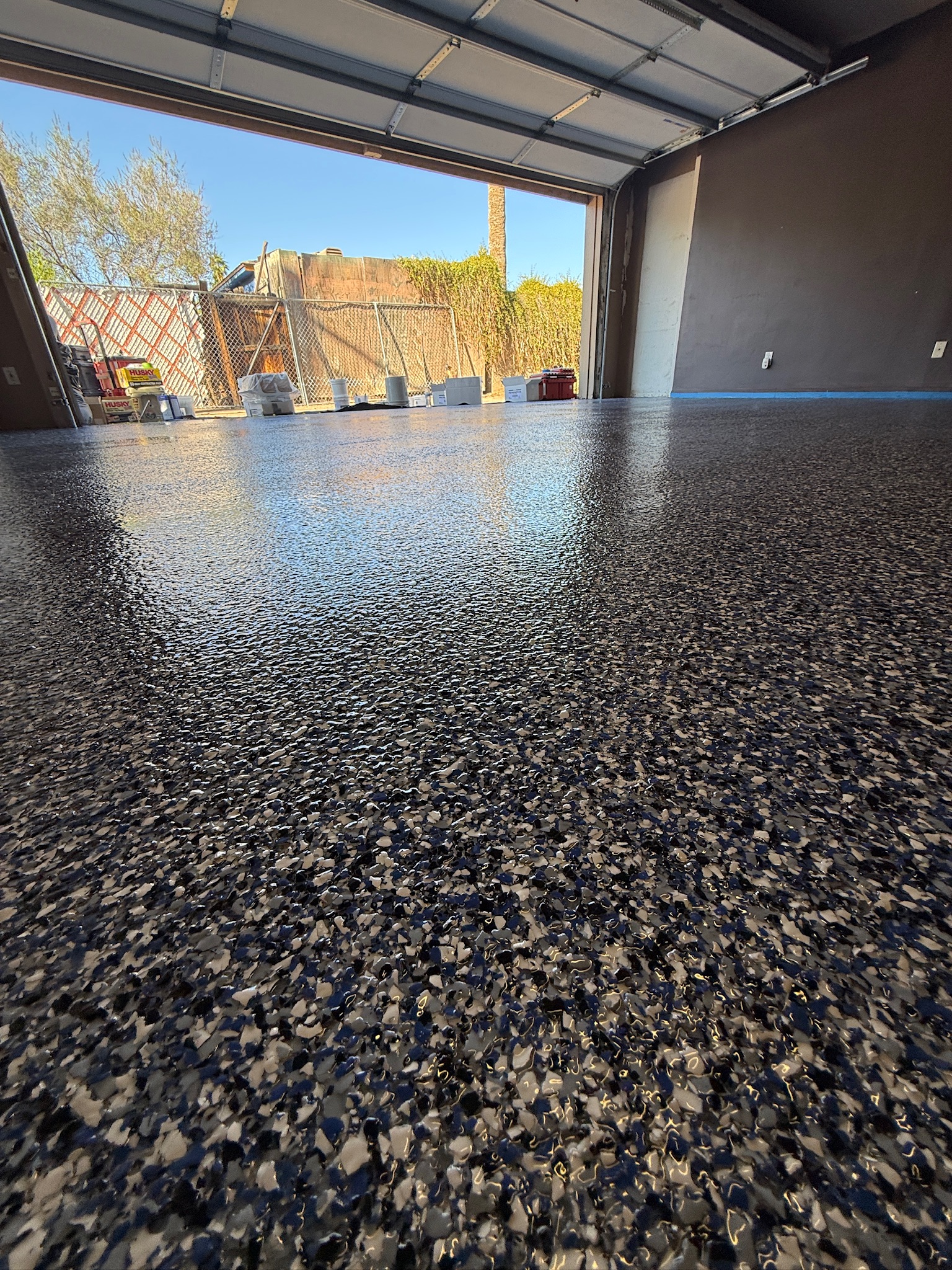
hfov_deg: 85.7
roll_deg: +2.8
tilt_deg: -25.1
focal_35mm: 14
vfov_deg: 102.1
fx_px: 513
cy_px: 635
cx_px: 476
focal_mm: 2.22
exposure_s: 1/158
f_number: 2.2
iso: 50
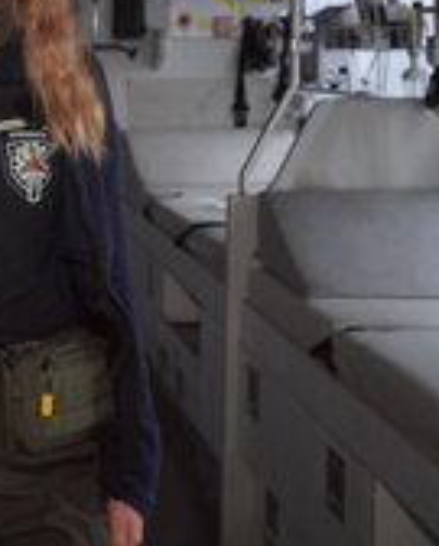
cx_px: -49
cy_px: 151
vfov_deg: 27.9
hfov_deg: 21.6
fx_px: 1085
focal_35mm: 67
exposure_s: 1/100
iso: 6400
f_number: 4
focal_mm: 20
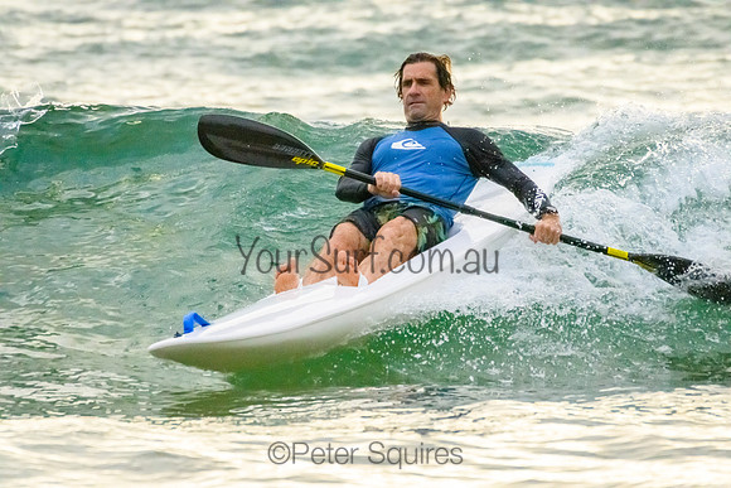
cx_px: 366
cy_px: 244
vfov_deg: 1.4
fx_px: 20309
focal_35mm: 1000
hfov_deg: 2.1
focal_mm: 1000
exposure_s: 1/4000
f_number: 11
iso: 22800
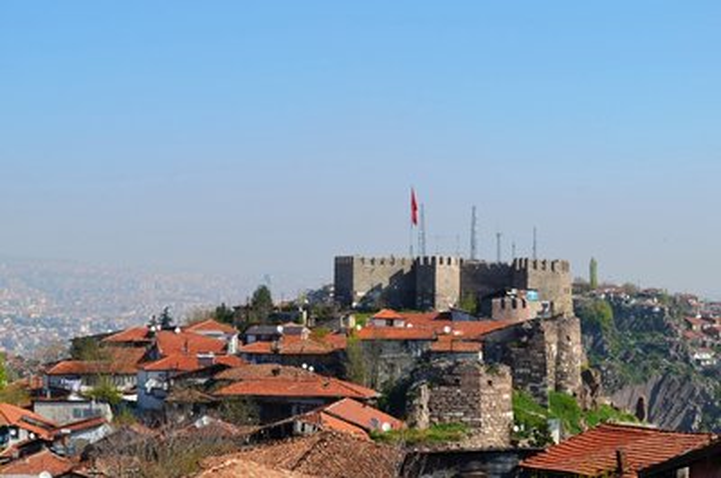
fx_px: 1649
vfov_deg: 16.5
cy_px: 239
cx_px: 360
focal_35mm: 82
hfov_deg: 24.7
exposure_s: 1/320
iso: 100
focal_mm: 55
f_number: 9
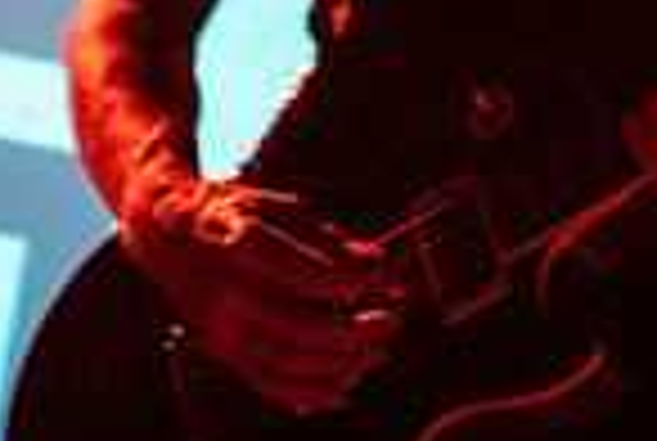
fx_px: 4883
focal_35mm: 267
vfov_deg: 5.1
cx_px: 741
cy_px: -288
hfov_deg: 7.6
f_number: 3.2
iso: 3200
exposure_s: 1/100
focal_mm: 62
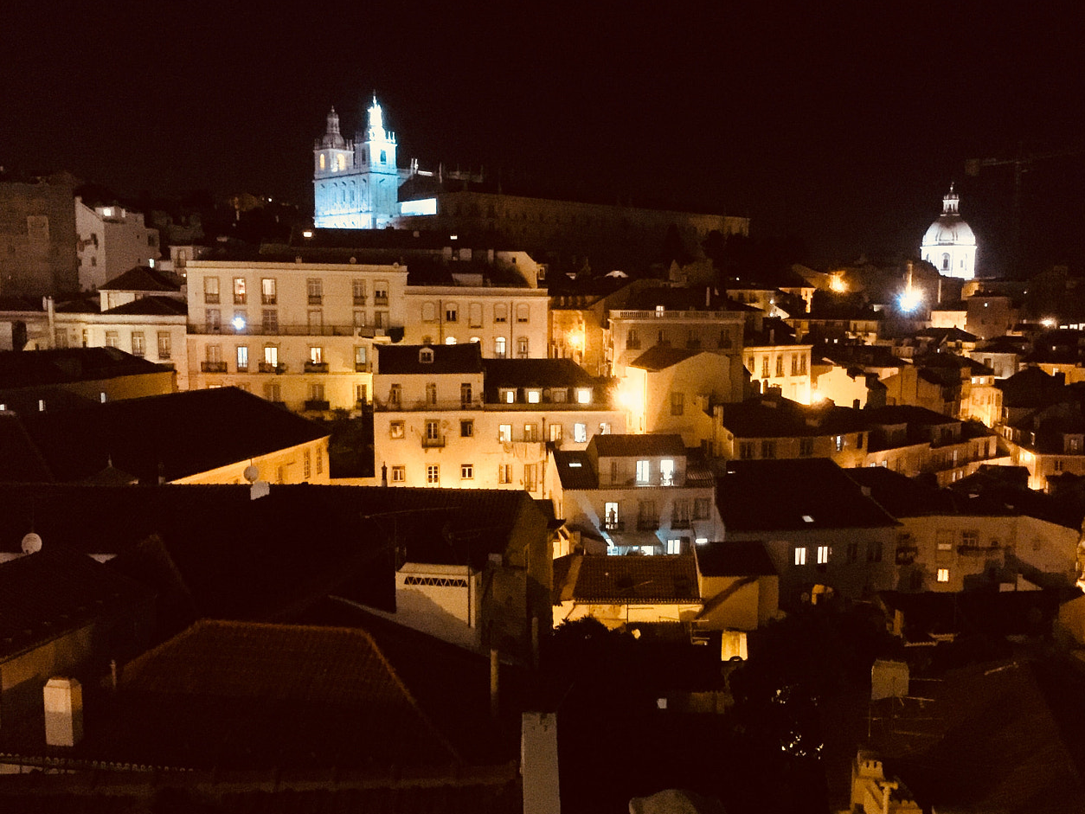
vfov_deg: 38.6
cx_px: 602
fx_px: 1160
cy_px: 467
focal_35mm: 37
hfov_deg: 50.0
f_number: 2.2
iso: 2000
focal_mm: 4.15
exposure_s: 1/17
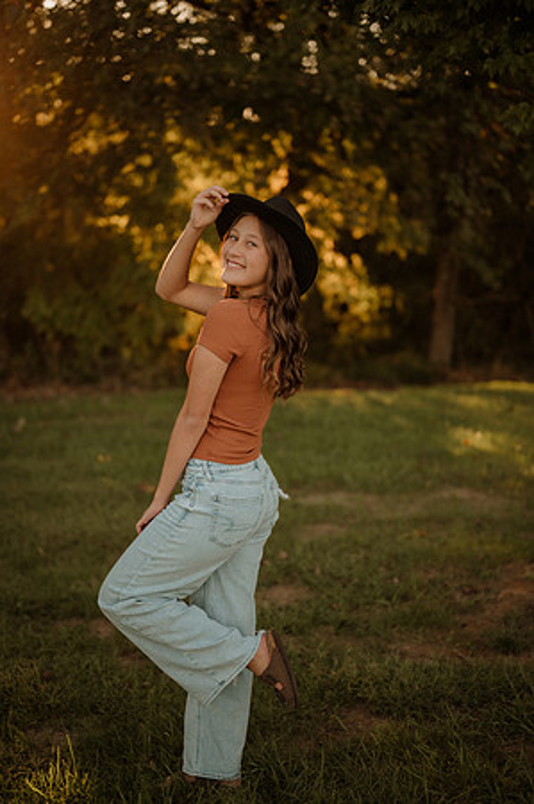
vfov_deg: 39.6
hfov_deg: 26.9
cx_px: 267
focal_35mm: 50
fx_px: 1115
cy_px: 402
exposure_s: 1/640
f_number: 2
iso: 250
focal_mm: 50
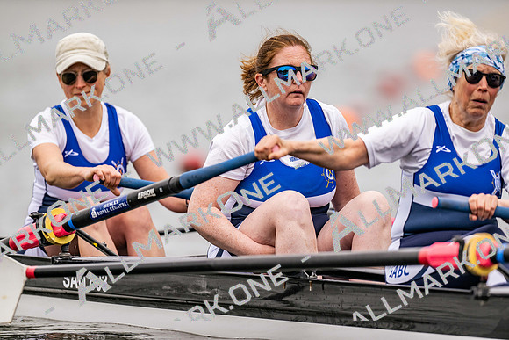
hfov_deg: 3.4
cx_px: 254
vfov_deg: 2.3
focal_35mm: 600
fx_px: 8485
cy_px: 170
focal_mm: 600
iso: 360
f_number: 4
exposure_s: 1/2500
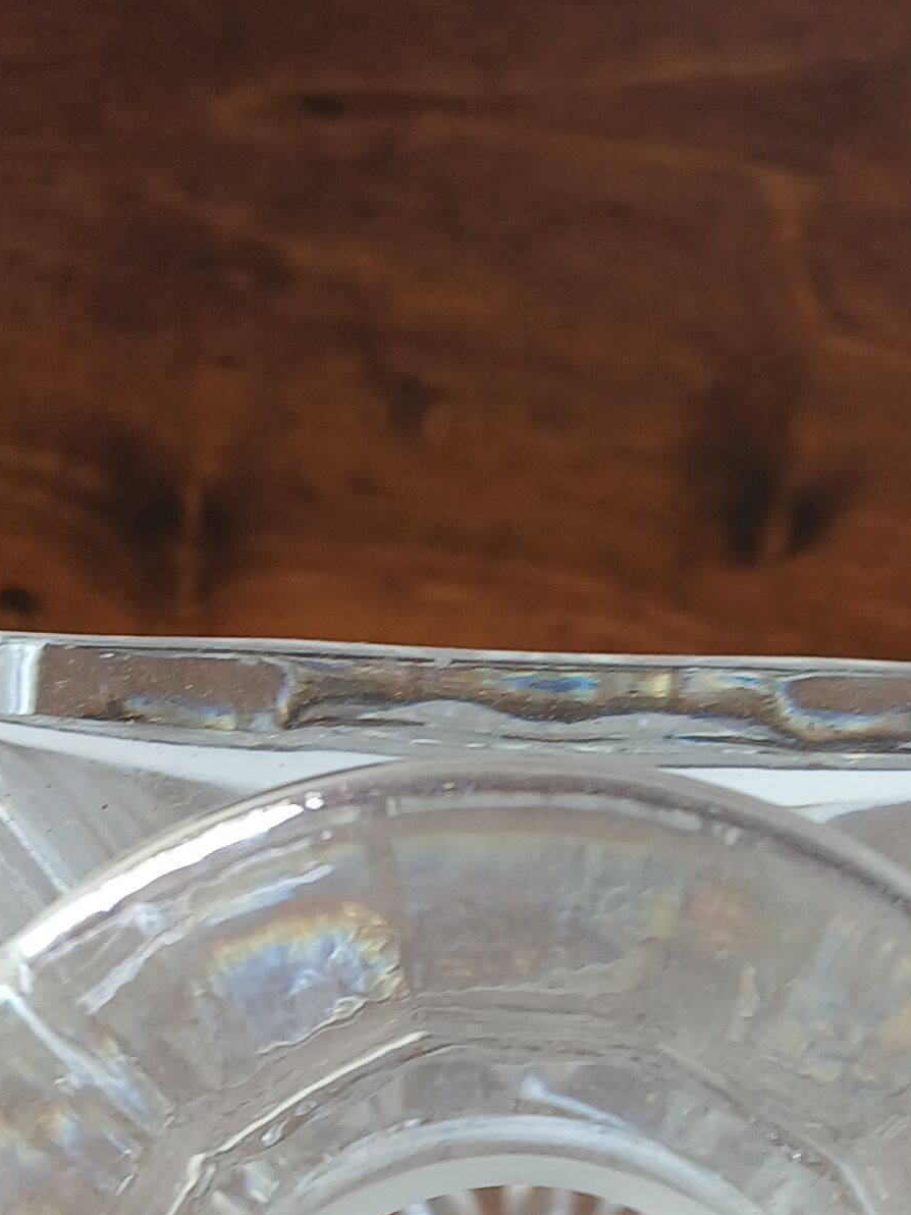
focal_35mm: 89
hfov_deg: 16.5
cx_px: 689
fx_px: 3123
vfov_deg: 21.7
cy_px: 1000
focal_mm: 3.98
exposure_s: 1/100
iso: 40
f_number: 1.8
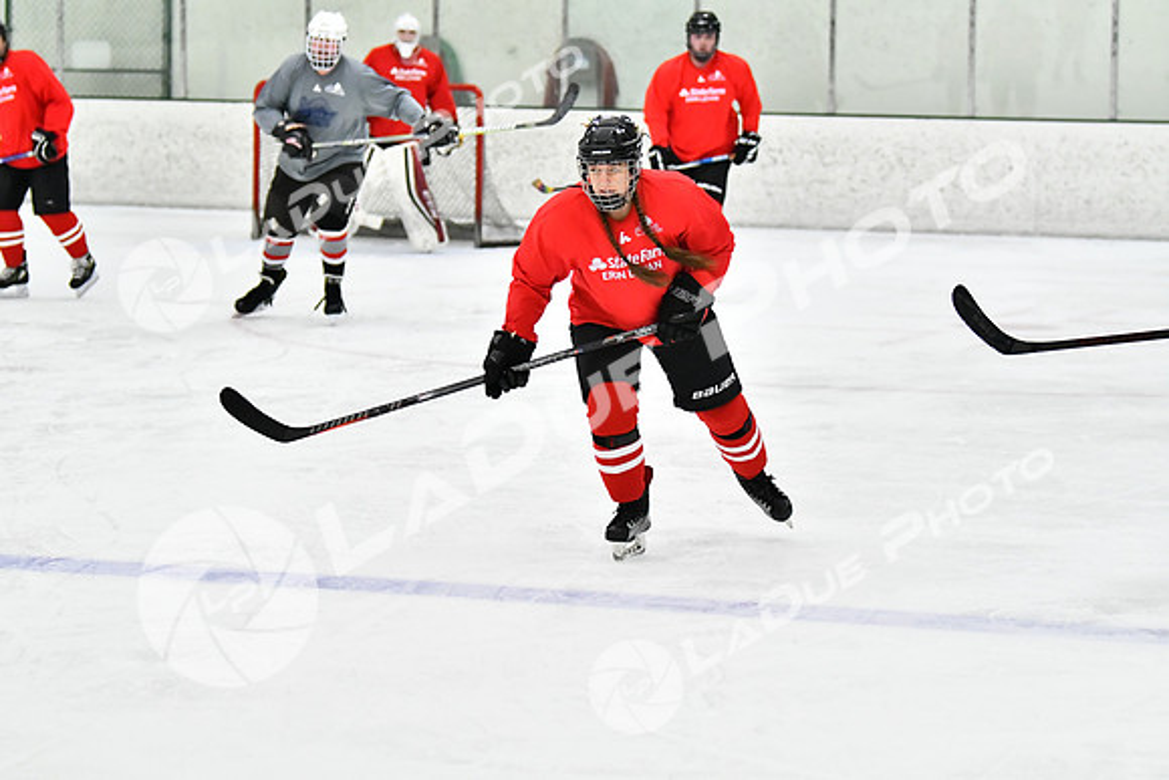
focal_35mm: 129
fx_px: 4190
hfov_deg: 15.9
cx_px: 584
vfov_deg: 10.6
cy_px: 390
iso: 5000
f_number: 2.8
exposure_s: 1/1250
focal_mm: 86
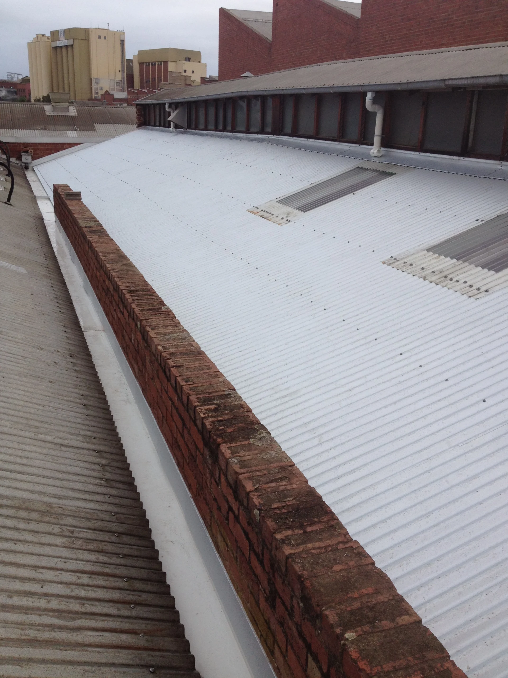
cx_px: 254
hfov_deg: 40.7
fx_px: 685
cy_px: 339
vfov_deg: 52.6
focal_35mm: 35
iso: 64
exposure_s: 1/204
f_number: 2.4
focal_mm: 4.28
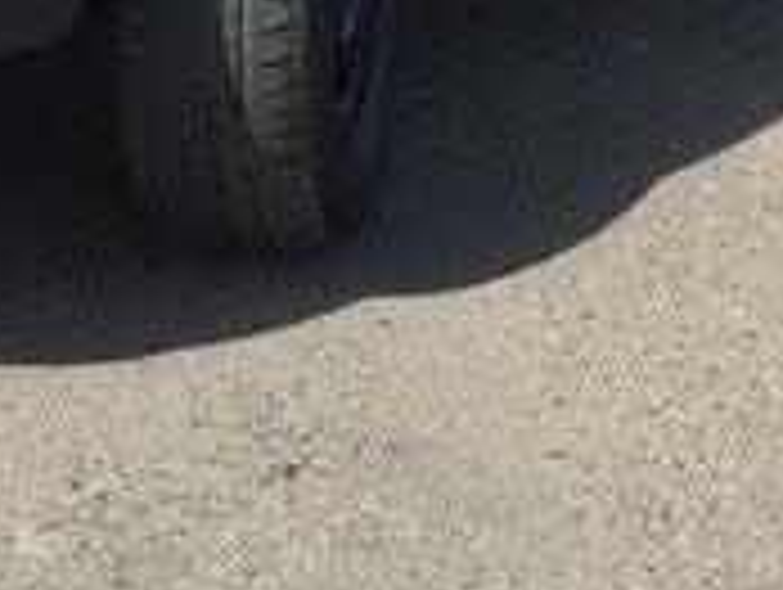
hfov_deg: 17.4
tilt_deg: -9.5
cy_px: -367
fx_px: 2492
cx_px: -27
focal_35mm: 110
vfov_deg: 12.6
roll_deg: +0.3
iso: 32
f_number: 2.2
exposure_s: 1/1799
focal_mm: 4.15
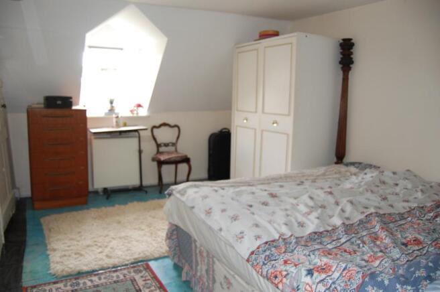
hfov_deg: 67.4
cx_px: 220
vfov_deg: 47.8
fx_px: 330
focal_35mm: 27
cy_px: 146
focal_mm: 18
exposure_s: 1/60
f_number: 3.5
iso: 400
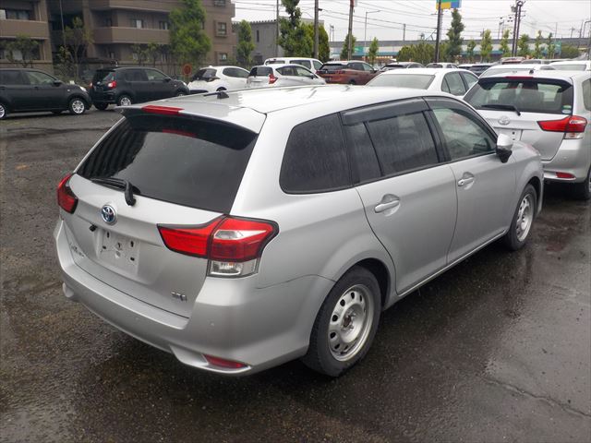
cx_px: 296
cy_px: 222
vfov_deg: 46.8
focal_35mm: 30
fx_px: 512
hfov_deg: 60.0
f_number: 3.3
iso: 125
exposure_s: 1/250
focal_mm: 4.1
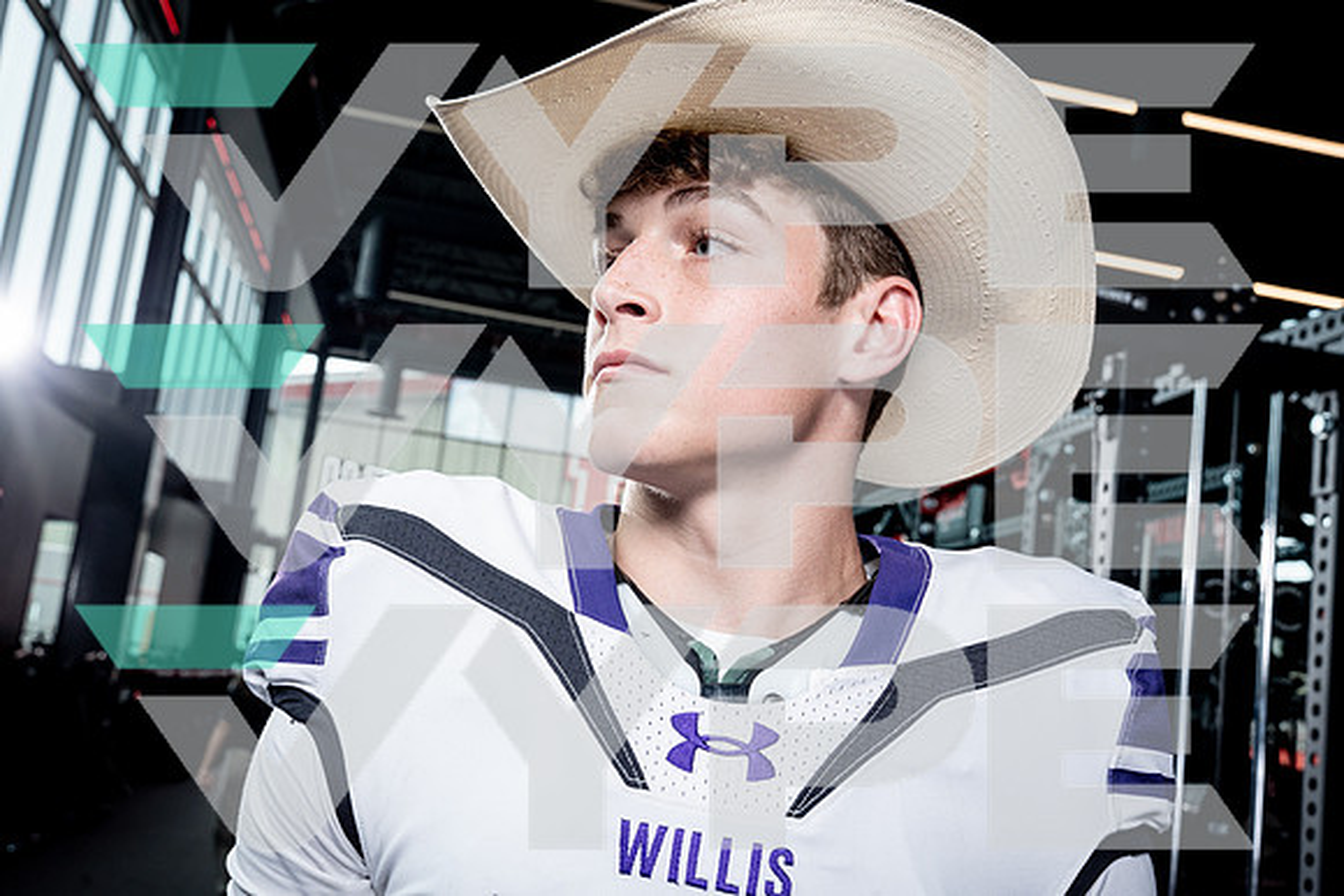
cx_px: 672
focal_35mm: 38
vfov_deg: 35.1
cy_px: 448
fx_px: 1419
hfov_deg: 50.7
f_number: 8
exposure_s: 1/250
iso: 640
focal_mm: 38
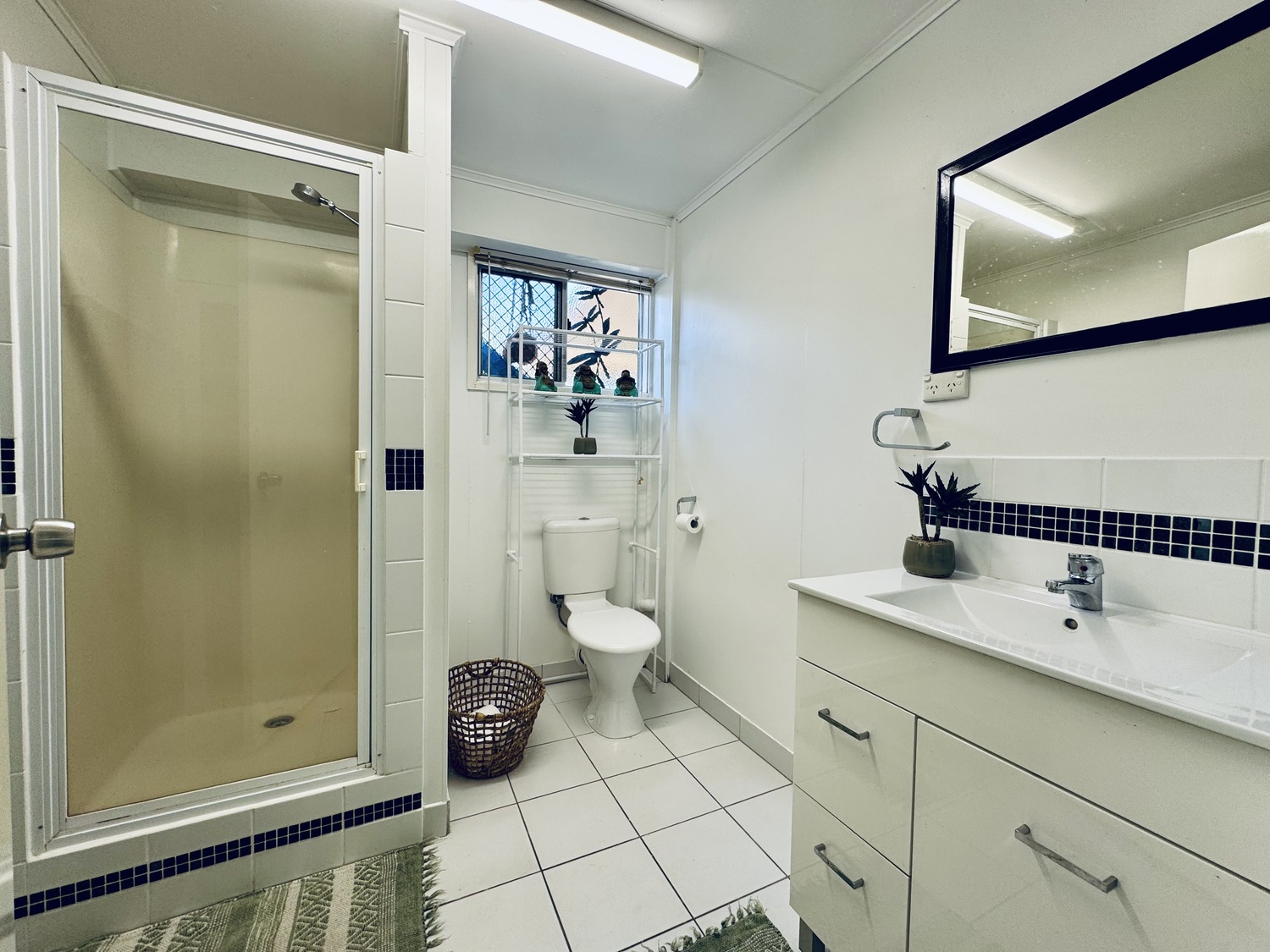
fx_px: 514
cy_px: 476
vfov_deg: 85.7
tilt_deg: -3.0
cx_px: 635
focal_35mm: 14
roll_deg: -0.5
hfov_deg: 102.1
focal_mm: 2.22
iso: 50
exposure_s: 1/100
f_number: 2.2
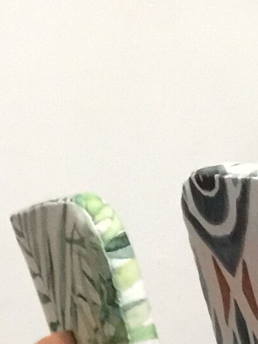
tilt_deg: -18.9
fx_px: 1760
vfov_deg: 9.2
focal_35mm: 177
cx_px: 750
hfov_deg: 7.5
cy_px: 988
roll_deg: -0.7
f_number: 2.2
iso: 160
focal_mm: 4.15
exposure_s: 1/8
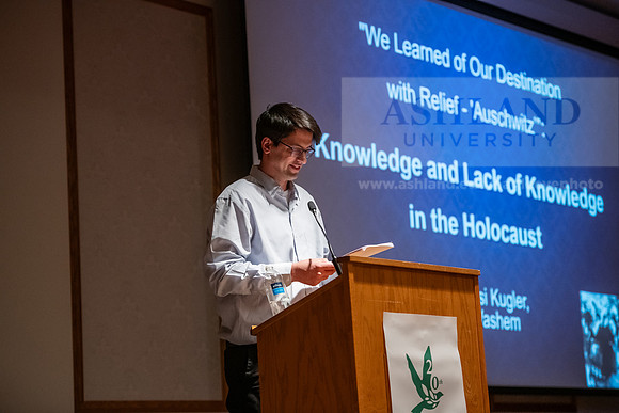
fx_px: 1685
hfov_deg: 20.8
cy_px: 206
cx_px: 310
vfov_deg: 14.0
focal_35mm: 98
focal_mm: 98
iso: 3200
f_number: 3.2
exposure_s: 1/200
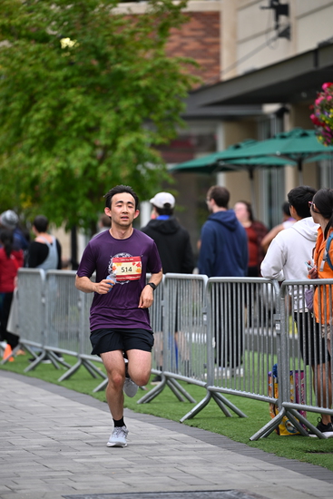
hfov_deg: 6.9
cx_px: 166
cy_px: 250
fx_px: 2773
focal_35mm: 200
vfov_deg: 10.3
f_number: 2.8
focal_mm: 200
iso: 640
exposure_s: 1/2000
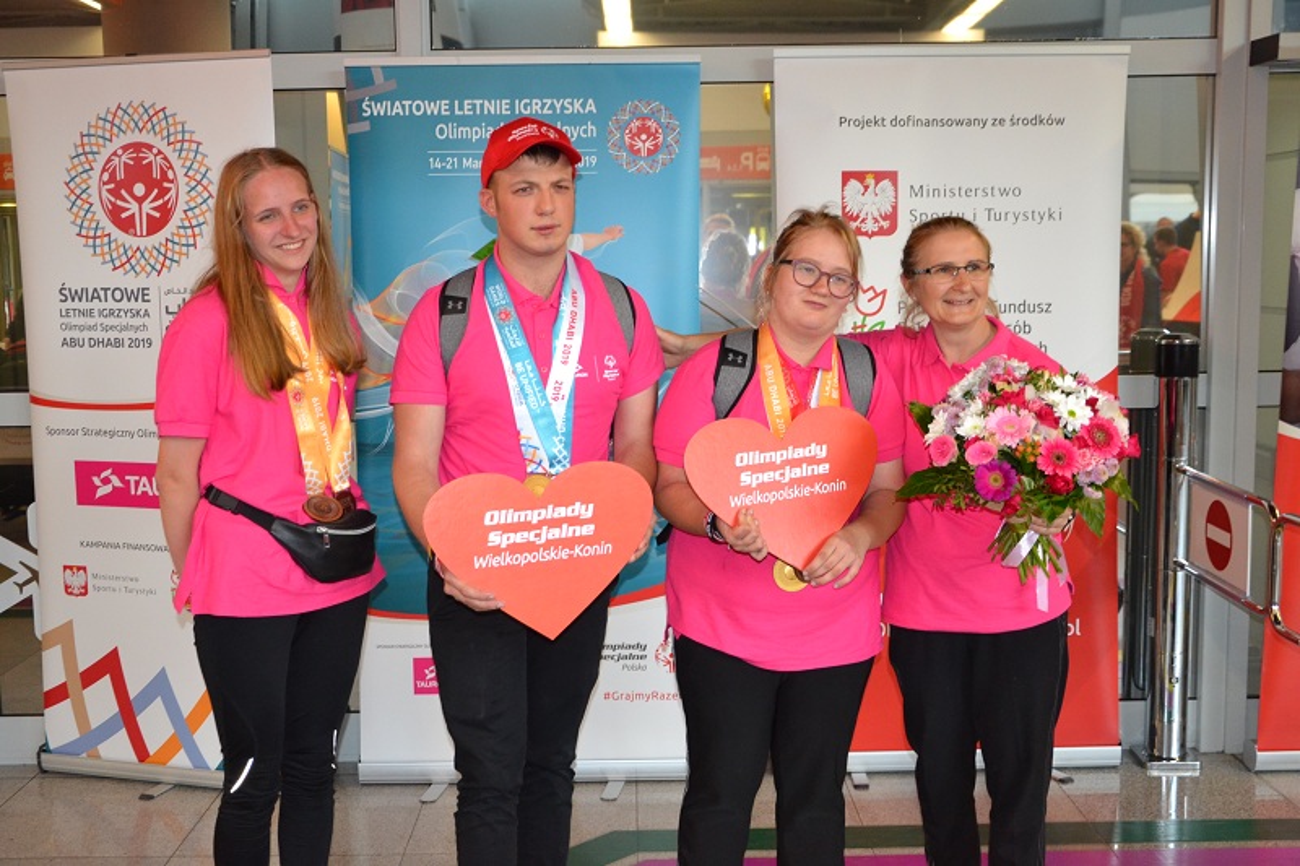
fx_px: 1408
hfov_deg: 49.6
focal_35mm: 39
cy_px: 433
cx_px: 650
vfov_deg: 34.2
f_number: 4
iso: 1400
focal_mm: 26
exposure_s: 1/60
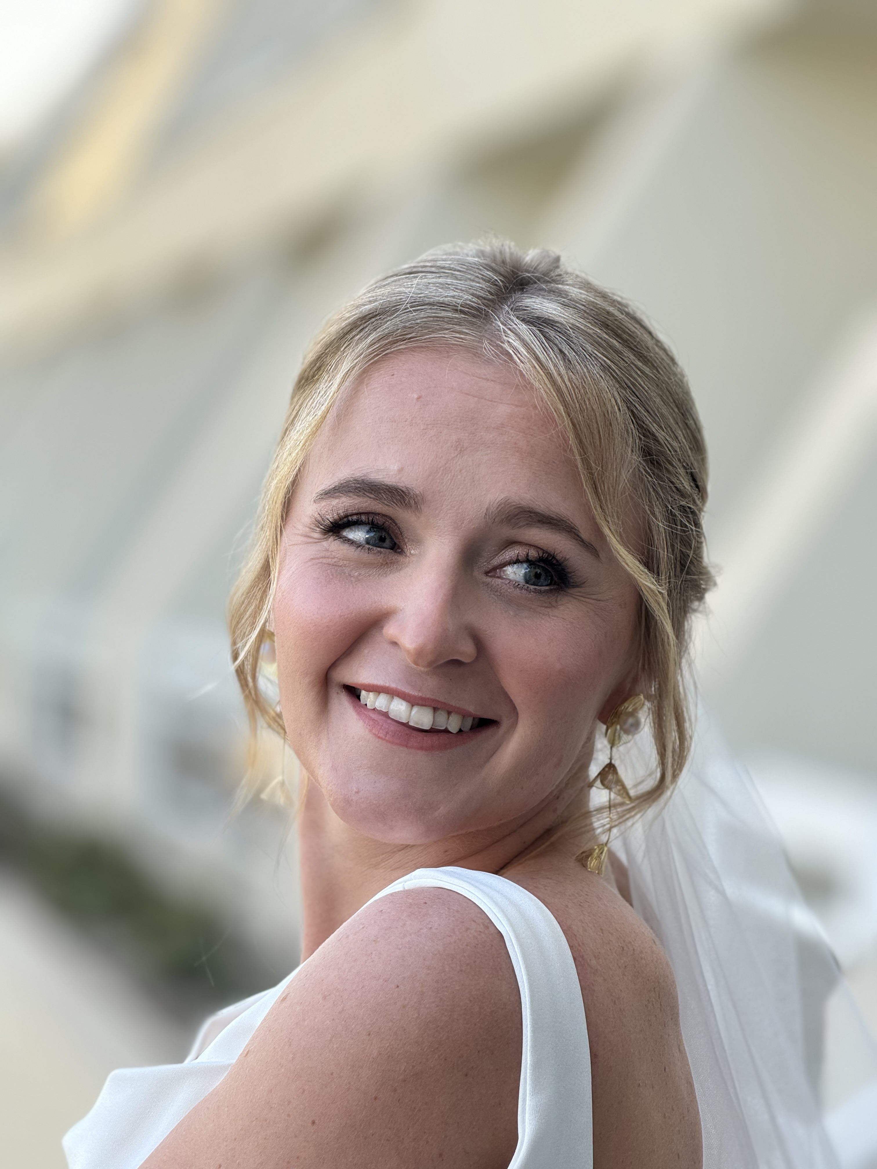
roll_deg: -2.1
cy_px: 584
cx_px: 438
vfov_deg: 16.4
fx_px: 4054
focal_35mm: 120
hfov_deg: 12.3
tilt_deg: -1.0
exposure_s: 1/152
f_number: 2.8
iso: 50
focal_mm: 15.66
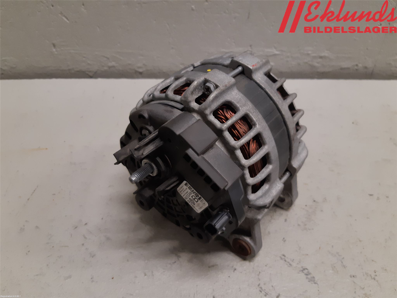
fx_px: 298
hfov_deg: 67.3
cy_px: 149
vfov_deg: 53.1
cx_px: 198
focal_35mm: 26
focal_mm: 3.93
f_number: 1.7
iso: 125
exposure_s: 1/50
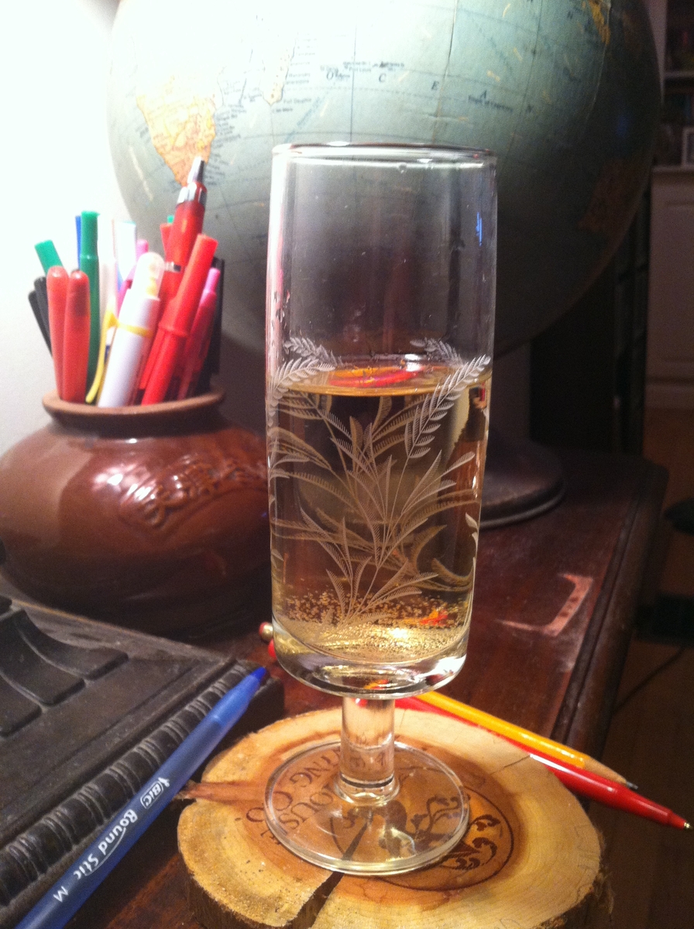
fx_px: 938
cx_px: 347
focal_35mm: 35
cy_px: 464
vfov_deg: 52.7
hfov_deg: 40.6
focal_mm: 3.85
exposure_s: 1/15
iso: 200
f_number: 2.8
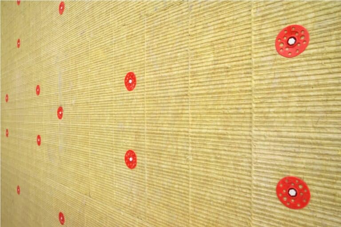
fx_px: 237
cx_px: 170
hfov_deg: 71.5
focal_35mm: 25
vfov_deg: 51.3
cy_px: 114
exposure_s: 1/25
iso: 400
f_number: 14
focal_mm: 17
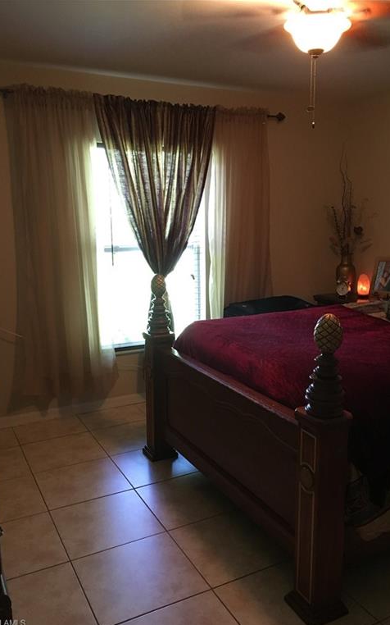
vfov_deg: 61.2
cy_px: 314
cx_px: 216
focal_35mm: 31
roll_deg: +0.1
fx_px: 527
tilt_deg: -10.7
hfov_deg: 40.5
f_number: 2.2
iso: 200
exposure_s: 1/15
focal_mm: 4.15
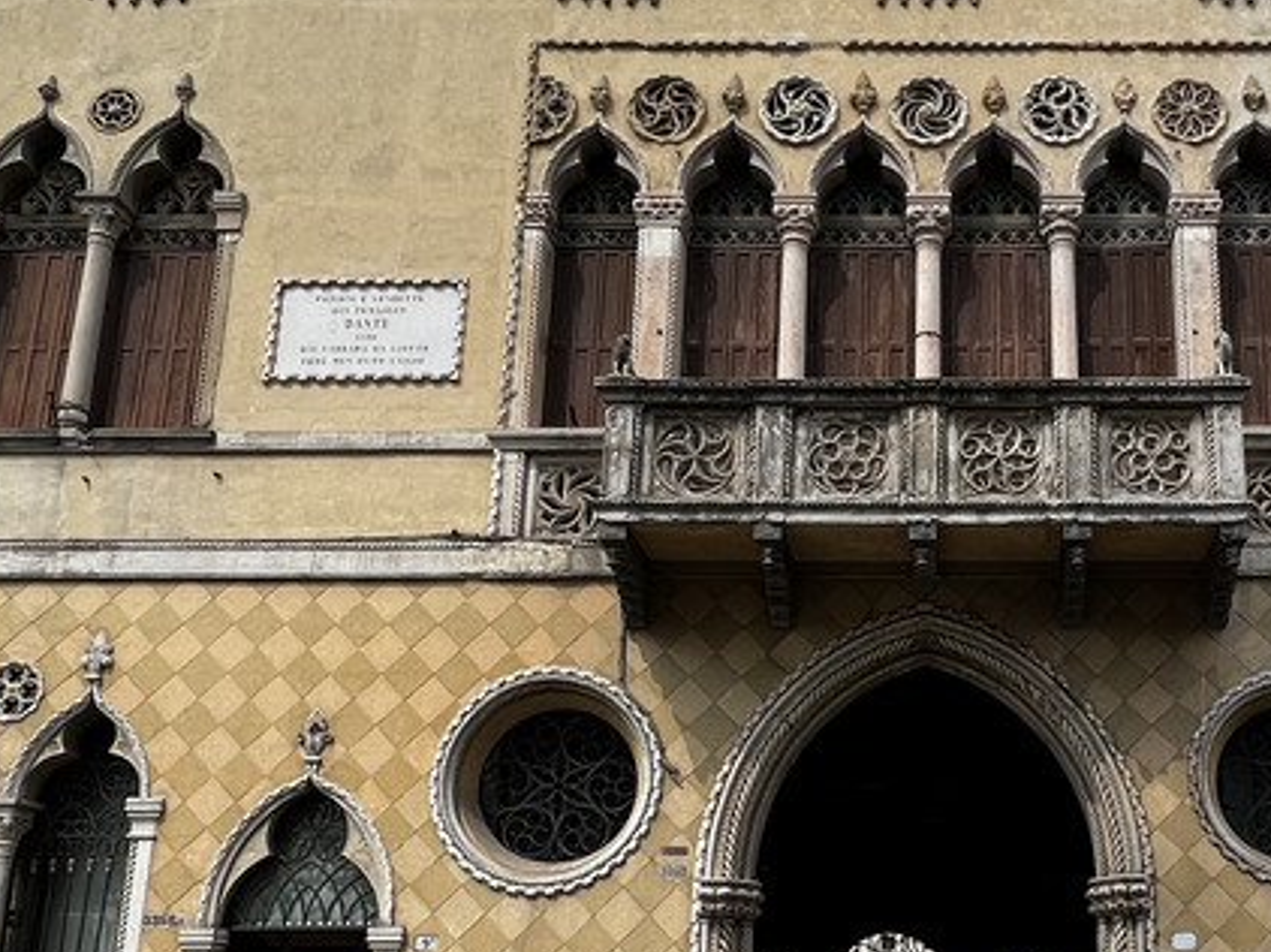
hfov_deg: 47.7
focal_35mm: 37
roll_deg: +0.8
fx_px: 1358
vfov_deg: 38.0
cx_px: 994
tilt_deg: +14.6
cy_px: 663
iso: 32
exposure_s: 1/840
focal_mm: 1.57
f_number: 1.8
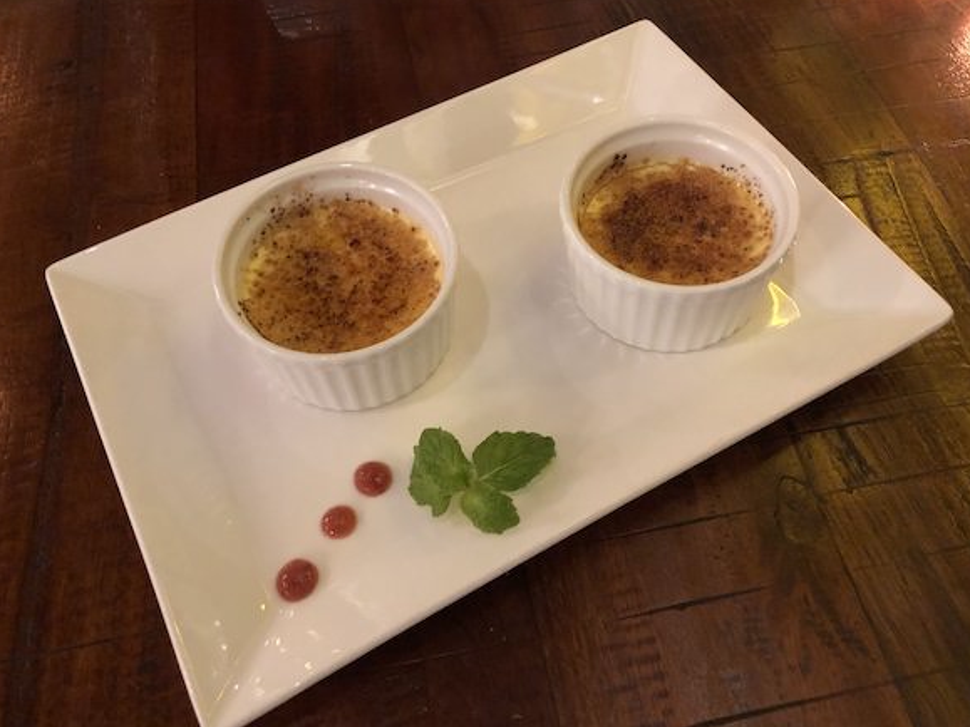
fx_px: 812
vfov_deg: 48.2
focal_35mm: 29
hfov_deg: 61.7
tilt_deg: -58.7
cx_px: 486
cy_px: 353
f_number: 1.8
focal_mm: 3.99
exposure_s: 1/4
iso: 100
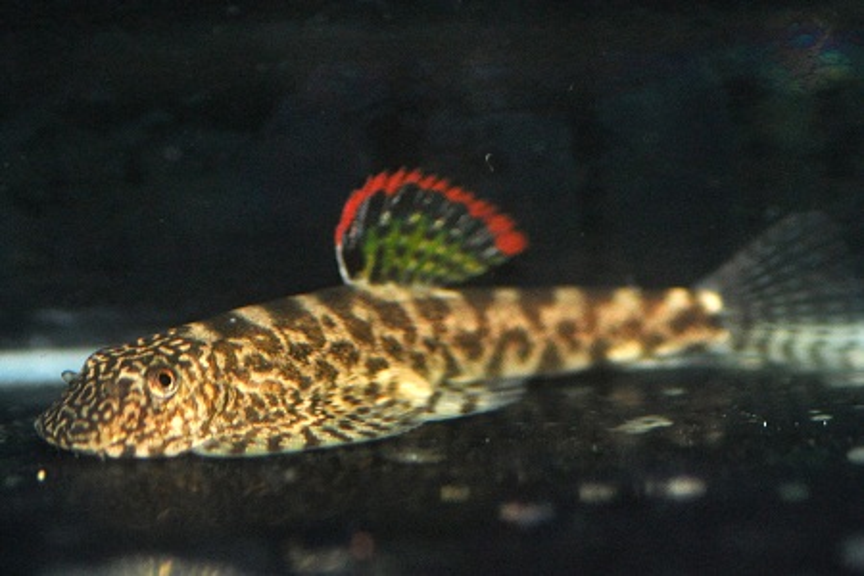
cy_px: 288
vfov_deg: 10.2
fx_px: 3240
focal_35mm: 135
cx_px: 432
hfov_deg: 15.2
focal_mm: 90
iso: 800
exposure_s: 1/100
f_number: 3.5
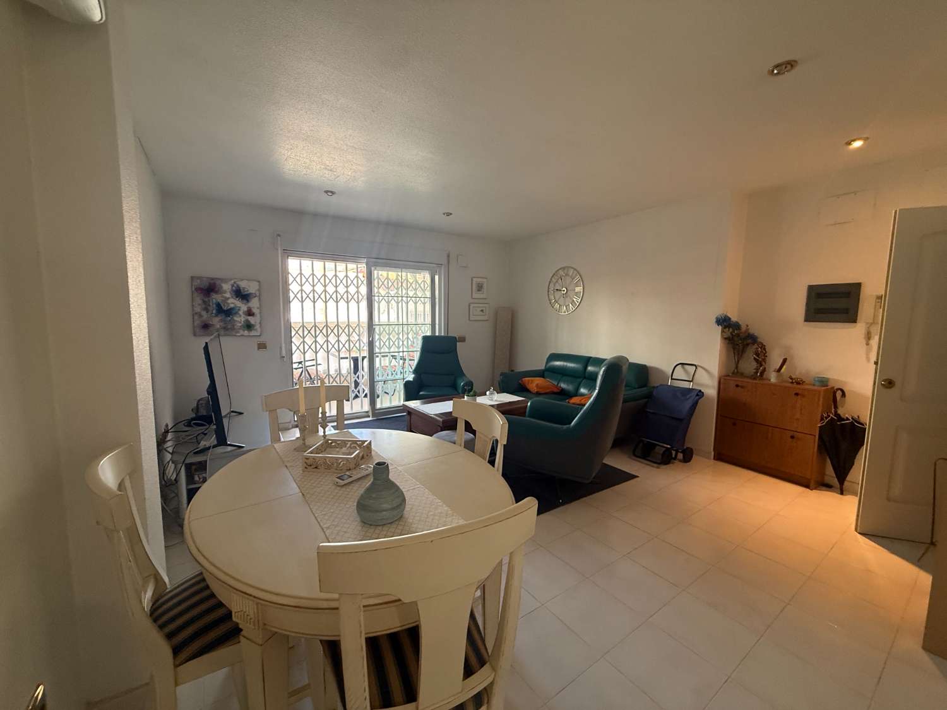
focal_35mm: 14
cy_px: 355
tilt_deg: -6.6
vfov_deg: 85.7
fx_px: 383
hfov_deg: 102.1
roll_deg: -0.9
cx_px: 474
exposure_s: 1/100
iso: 160
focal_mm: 2.22
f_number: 2.2
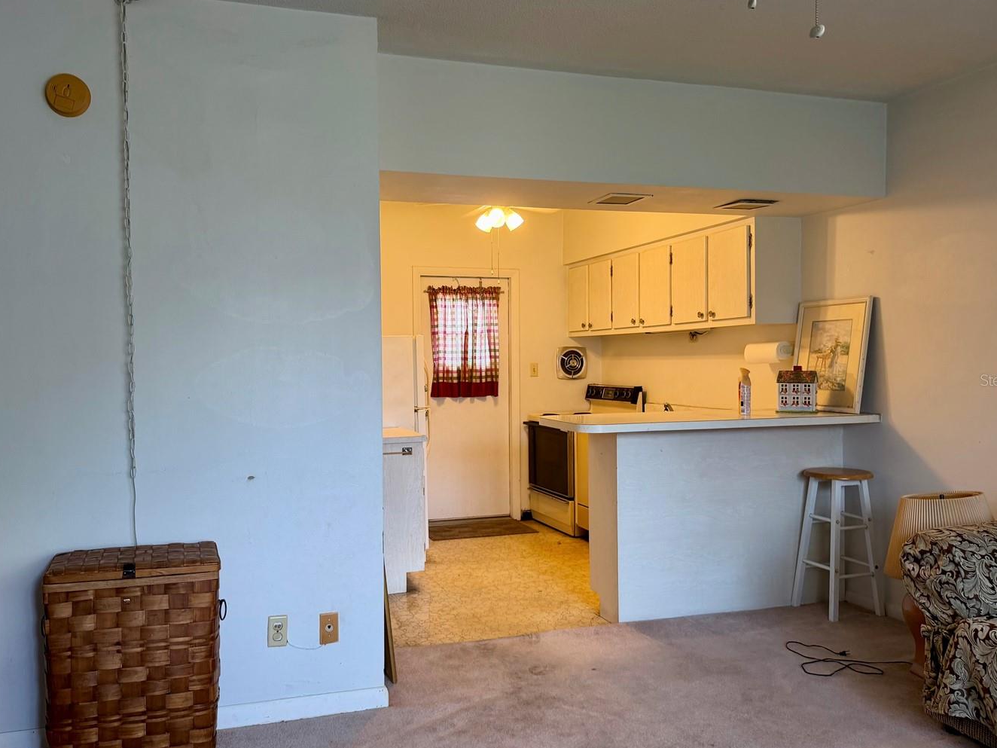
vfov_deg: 48.2
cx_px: 449
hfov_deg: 61.5
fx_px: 835
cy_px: 380
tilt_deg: -2.5
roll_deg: +0.2
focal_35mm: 29
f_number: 1.78
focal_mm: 6.76
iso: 125
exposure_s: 1/60
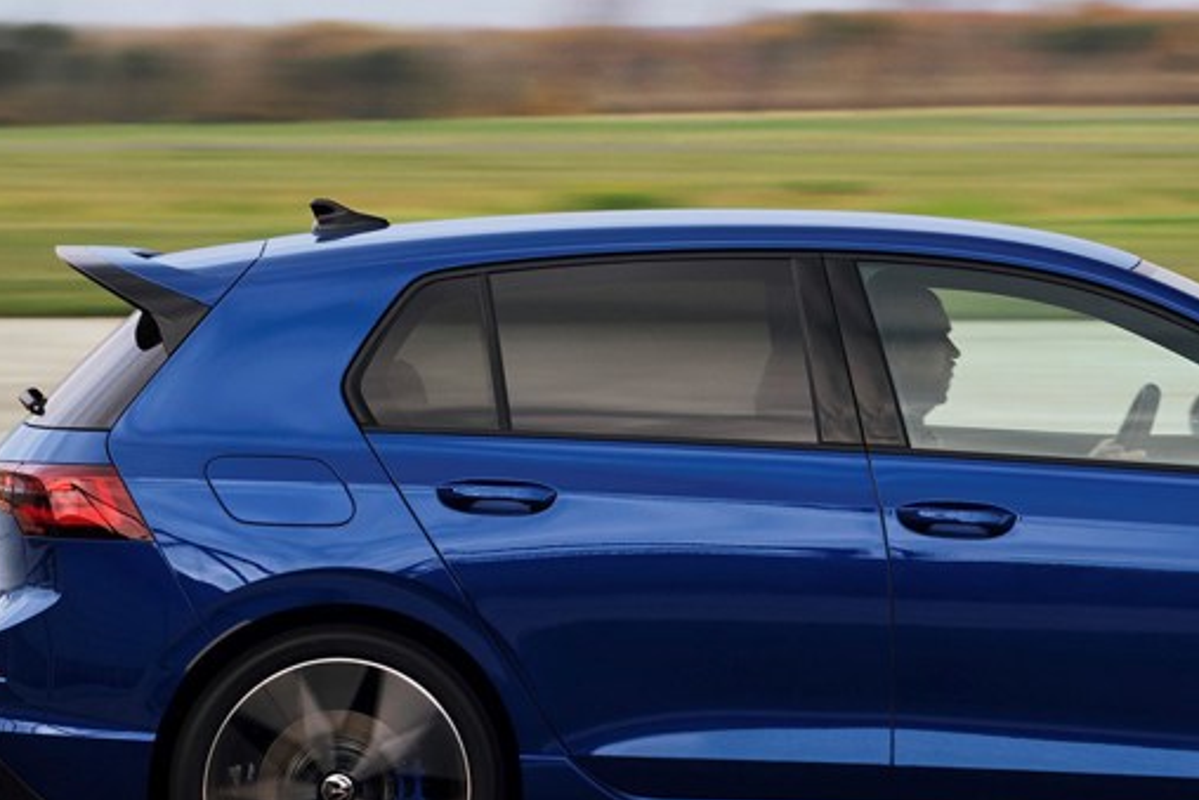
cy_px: 307
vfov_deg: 4.2
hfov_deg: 6.3
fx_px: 10927
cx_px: 920
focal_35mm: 328
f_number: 10
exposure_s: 1/60
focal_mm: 162
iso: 320
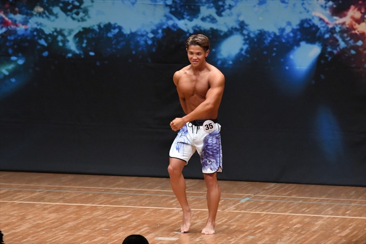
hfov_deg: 7.2
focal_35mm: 285
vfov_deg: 4.8
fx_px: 2896
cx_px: 183
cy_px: 122
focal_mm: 190
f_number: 5.6
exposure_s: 1/400
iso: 6400
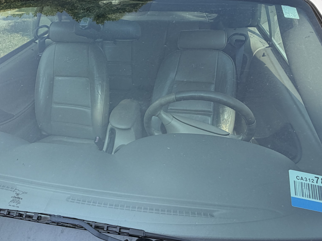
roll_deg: +0.3
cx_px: 113
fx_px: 242
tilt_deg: -39.6
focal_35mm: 26
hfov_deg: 65.9
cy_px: 161
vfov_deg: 52.1
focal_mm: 2.22
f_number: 2.2
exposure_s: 1/502
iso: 40
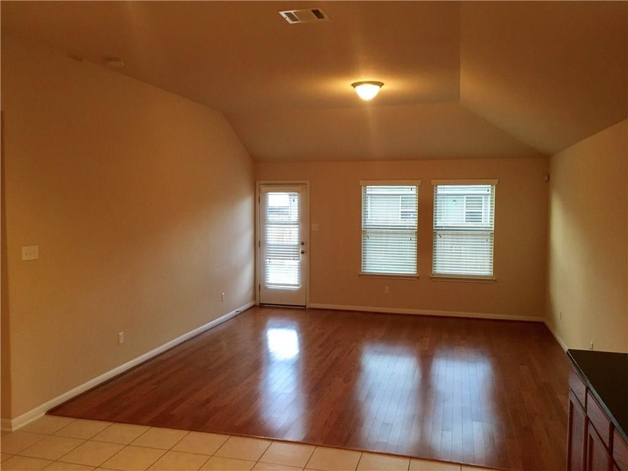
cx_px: 314
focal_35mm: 29
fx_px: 526
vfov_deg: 48.2
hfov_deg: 61.7
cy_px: 236
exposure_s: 1/30
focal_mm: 4.15
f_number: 2.2
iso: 125
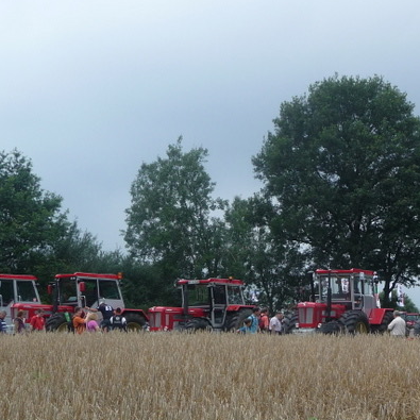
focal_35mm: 77
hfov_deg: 22.2
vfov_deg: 22.4
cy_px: 270
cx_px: 339
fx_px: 1057
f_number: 4
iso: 100
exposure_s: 1/320
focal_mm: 7.1
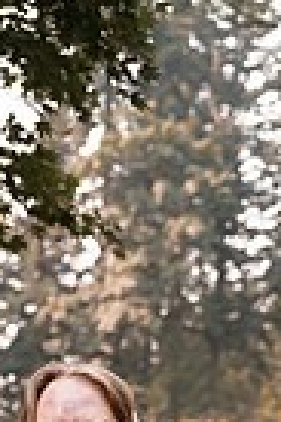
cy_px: 630
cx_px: 70
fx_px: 1452
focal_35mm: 124
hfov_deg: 11.0
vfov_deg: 15.3
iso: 250
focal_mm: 38
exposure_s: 1/640
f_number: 2.8
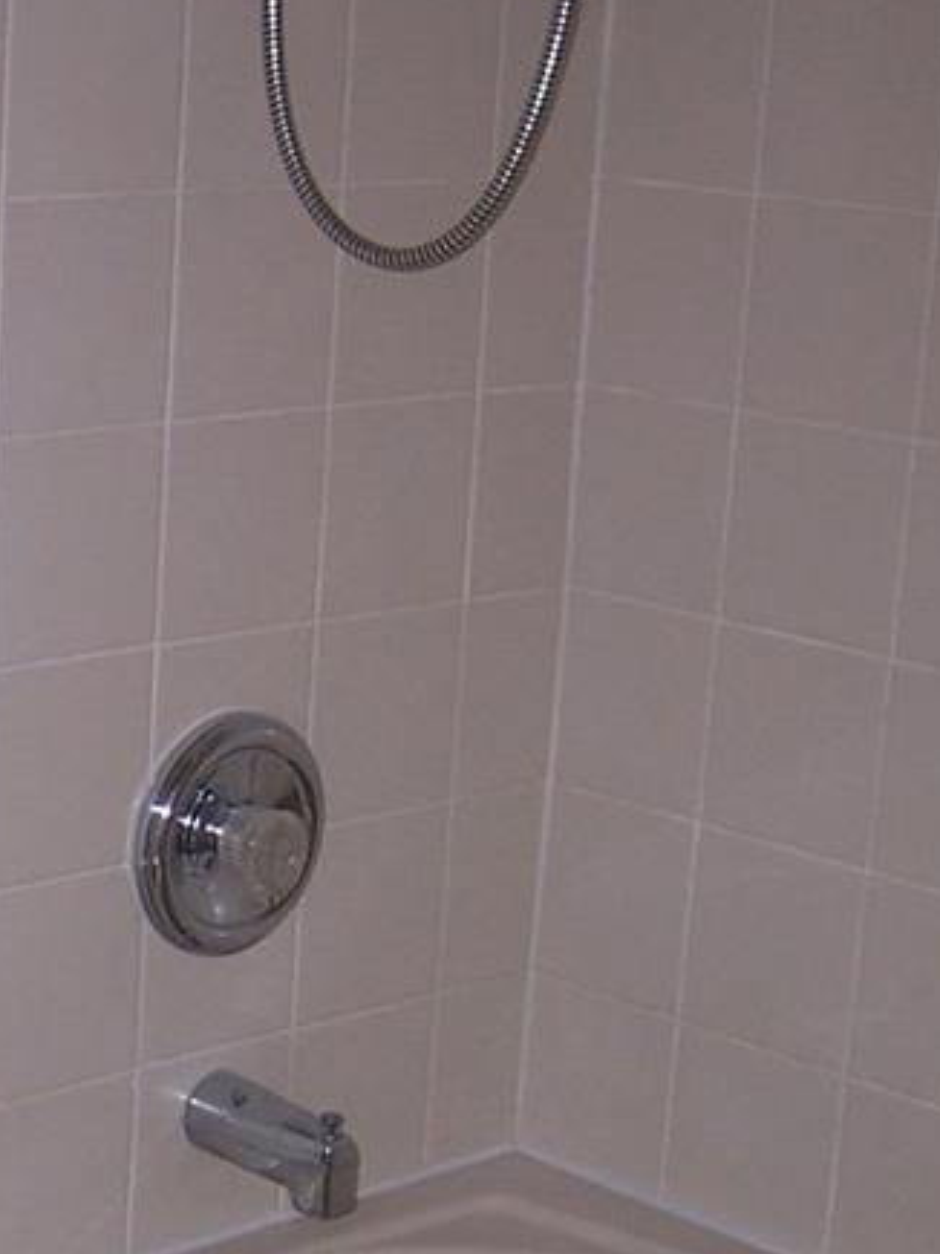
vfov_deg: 21.4
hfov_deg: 15.9
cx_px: -29
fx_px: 3296
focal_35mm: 91
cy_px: 911
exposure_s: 1/60
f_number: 2.8
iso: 80
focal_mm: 5.5
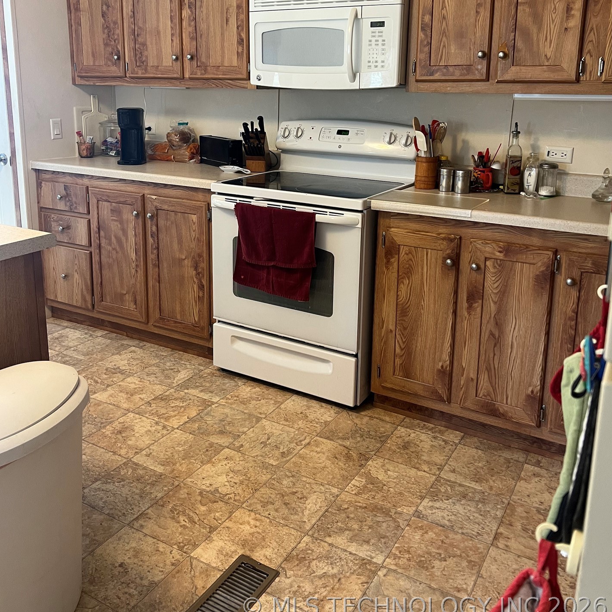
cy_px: 212
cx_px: 303
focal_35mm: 31
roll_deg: -0.5
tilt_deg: -11.3
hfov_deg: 52.5
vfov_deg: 51.7
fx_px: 620
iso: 200
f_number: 1.5
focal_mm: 5.7
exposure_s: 1/60
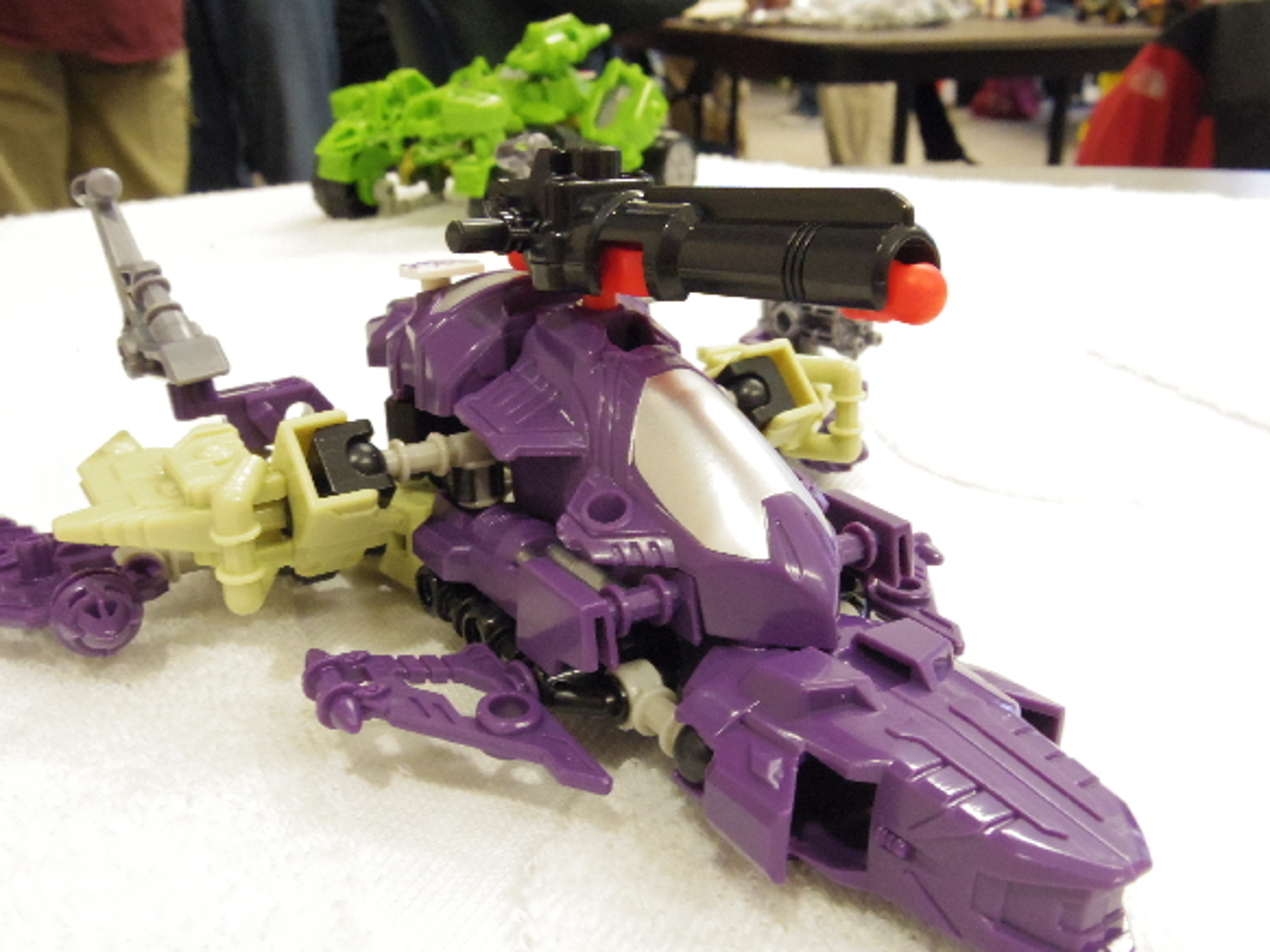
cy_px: 469
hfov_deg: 55.4
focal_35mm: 33
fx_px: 1210
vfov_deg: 42.9
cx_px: 622
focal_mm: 5.9
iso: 1250
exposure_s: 1/50
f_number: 4.5
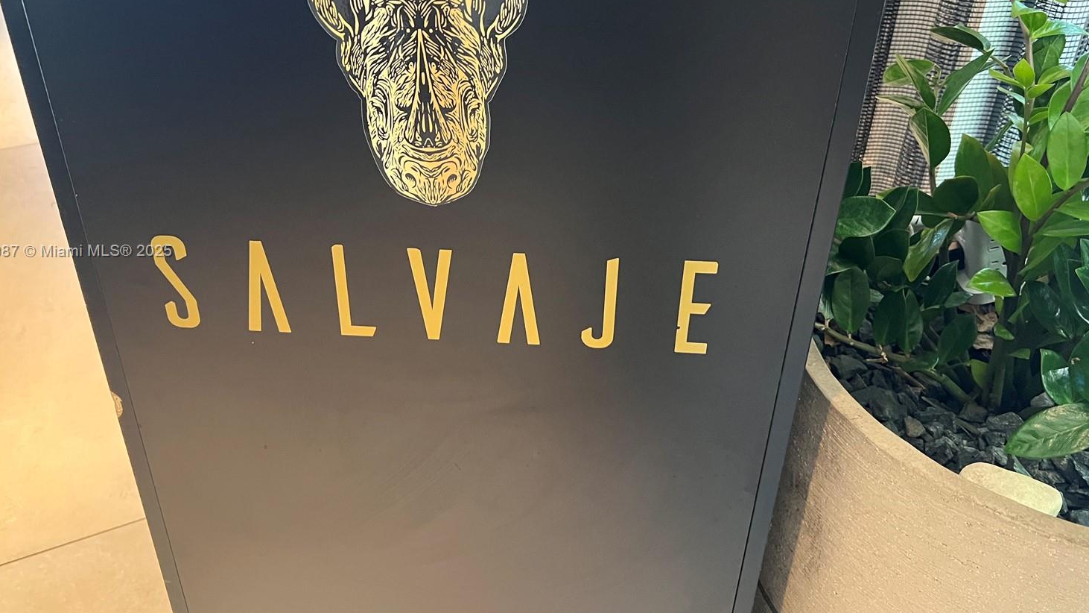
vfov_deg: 37.6
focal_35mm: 31
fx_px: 895
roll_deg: -0.2
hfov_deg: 62.6
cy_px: 252
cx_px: 530
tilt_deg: -30.5
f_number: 1.5
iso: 400
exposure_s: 1/40
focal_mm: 5.7
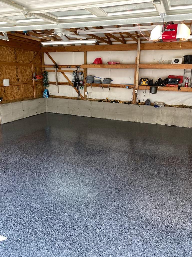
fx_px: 192
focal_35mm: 26
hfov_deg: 53.1
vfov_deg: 67.3
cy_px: 128
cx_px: 96
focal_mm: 4.25
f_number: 1.8
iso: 64
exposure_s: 1/120
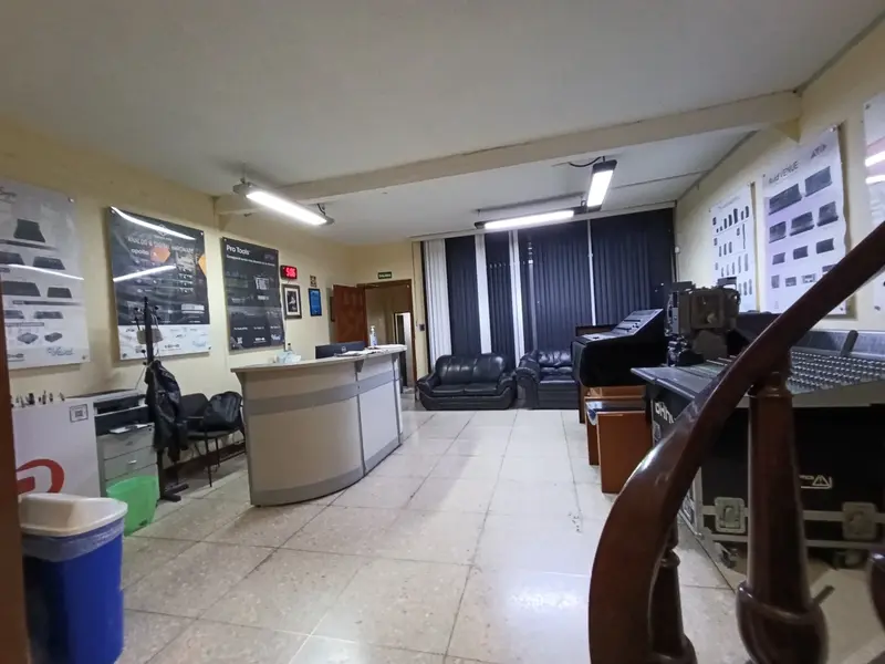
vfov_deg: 78.1
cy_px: 332
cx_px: 442
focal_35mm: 16
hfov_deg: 94.5
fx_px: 409
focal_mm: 1.65
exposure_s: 1/24
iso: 800
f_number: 2.2
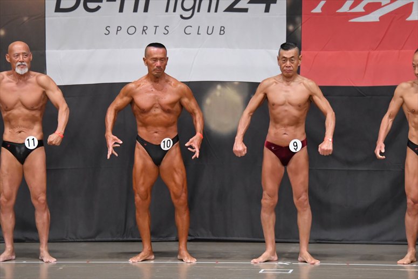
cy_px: 140
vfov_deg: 6.8
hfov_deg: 10.2
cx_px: 209
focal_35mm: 202
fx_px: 2344
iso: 5000
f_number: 5.6
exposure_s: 1/400
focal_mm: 135
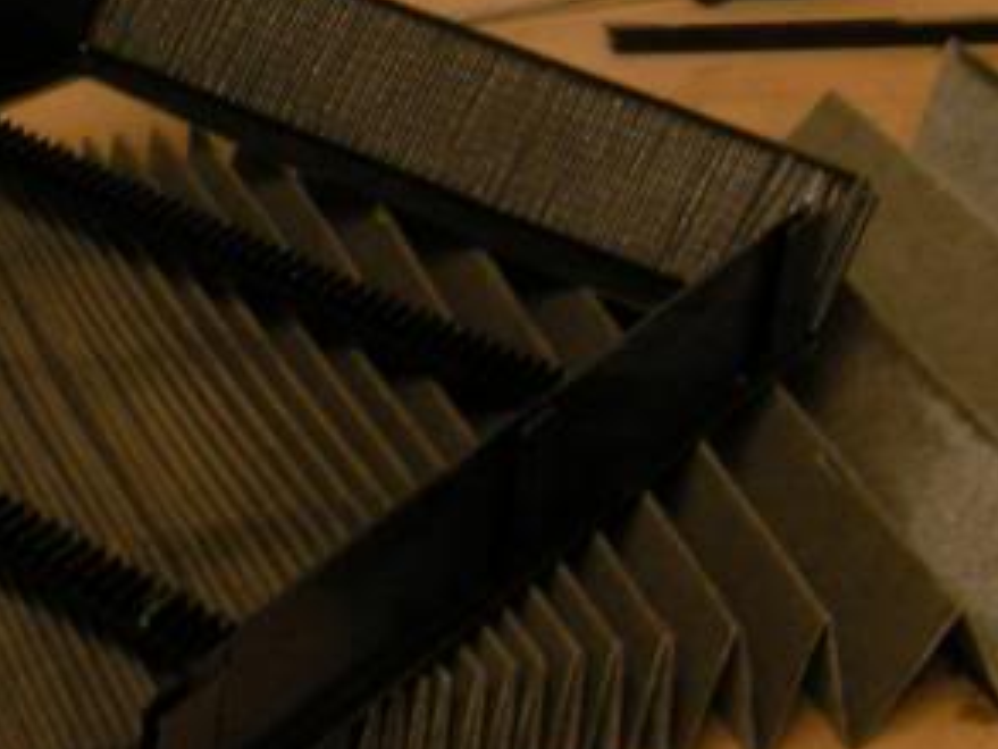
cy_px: 68
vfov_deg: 13.1
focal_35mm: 112
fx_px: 3230
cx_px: 24
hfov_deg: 17.2
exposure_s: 1/6.4
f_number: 3.5
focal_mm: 6.3
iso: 100
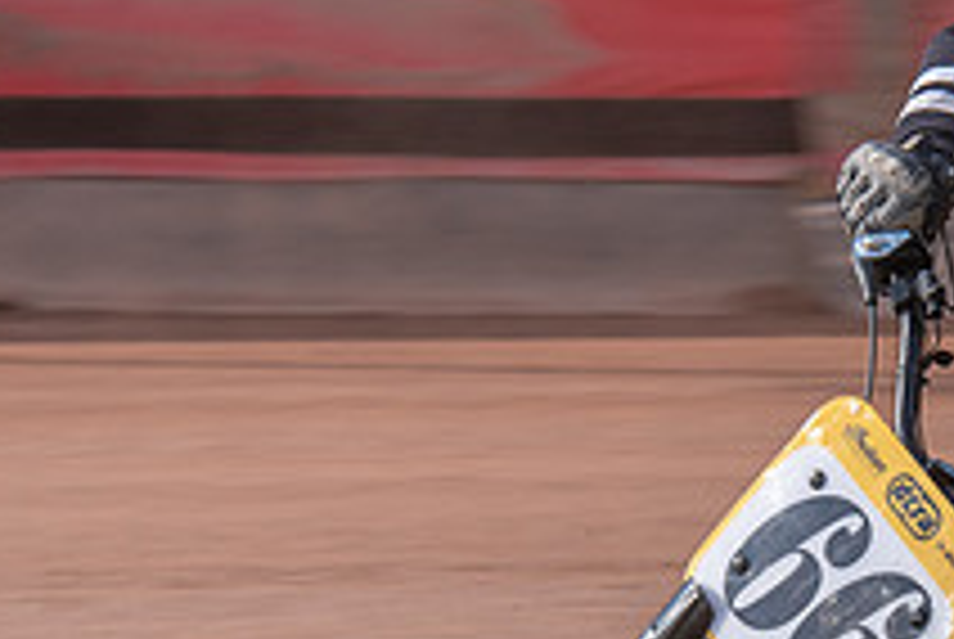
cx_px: 937
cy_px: 623
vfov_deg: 2.7
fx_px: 13666
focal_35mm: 515
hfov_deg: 4.0
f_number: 8
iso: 200
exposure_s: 1/250
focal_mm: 140
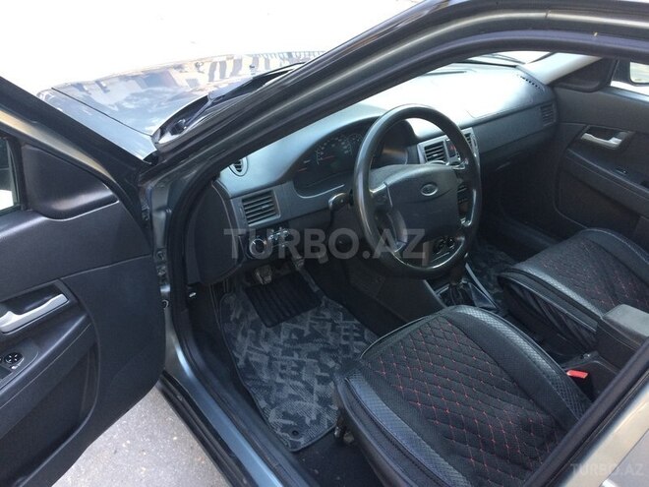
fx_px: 544
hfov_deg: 61.7
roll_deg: -4.7
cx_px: 324
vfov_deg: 48.2
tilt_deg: -31.6
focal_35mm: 29
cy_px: 244
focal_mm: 4.15
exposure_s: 1/33
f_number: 2.2
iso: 64
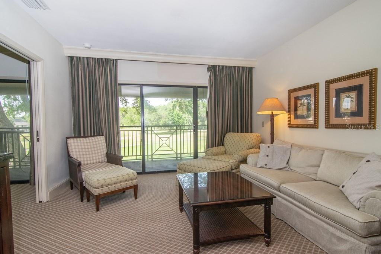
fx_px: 175
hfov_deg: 95.0
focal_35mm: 16
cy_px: 127
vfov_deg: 72.1
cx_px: 190
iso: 1000
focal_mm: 11
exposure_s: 1/80
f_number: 8
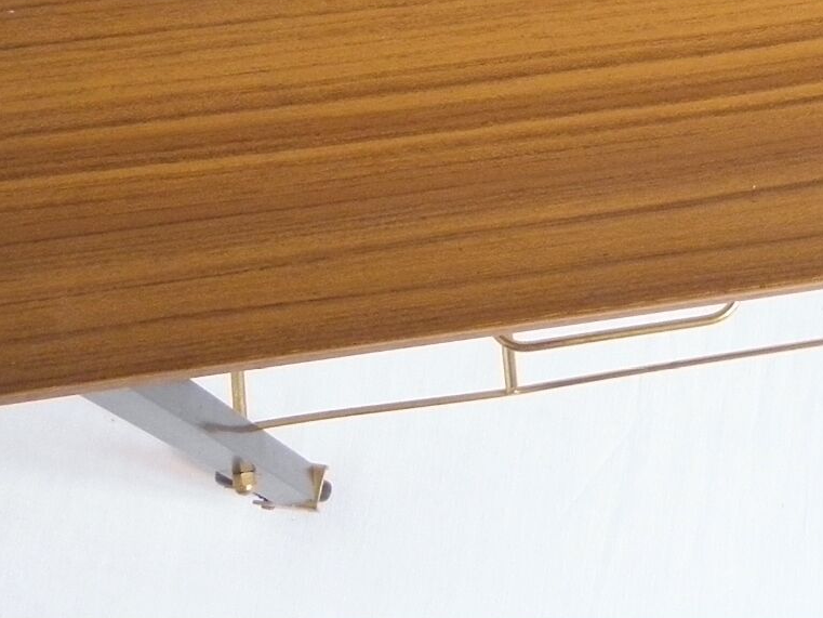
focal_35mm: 111
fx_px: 2639
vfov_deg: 12.4
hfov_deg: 16.6
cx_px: 1123
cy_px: -410
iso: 200
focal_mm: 5.9
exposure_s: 1/20
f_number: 3.6
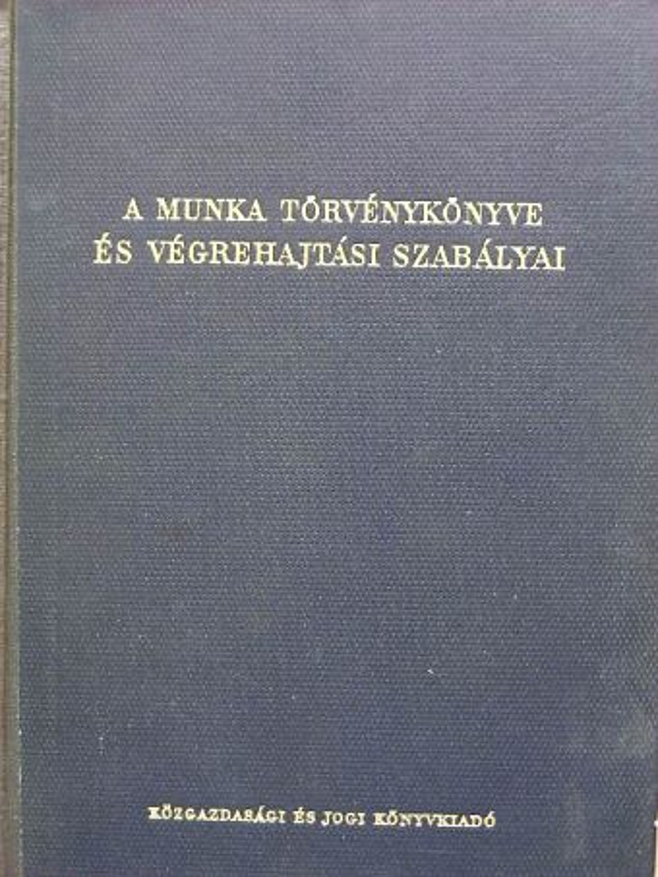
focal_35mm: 79
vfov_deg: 24.7
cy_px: 438
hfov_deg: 18.7
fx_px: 2001
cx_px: 329
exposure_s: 1/12.4
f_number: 3.5
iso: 200
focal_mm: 13.2
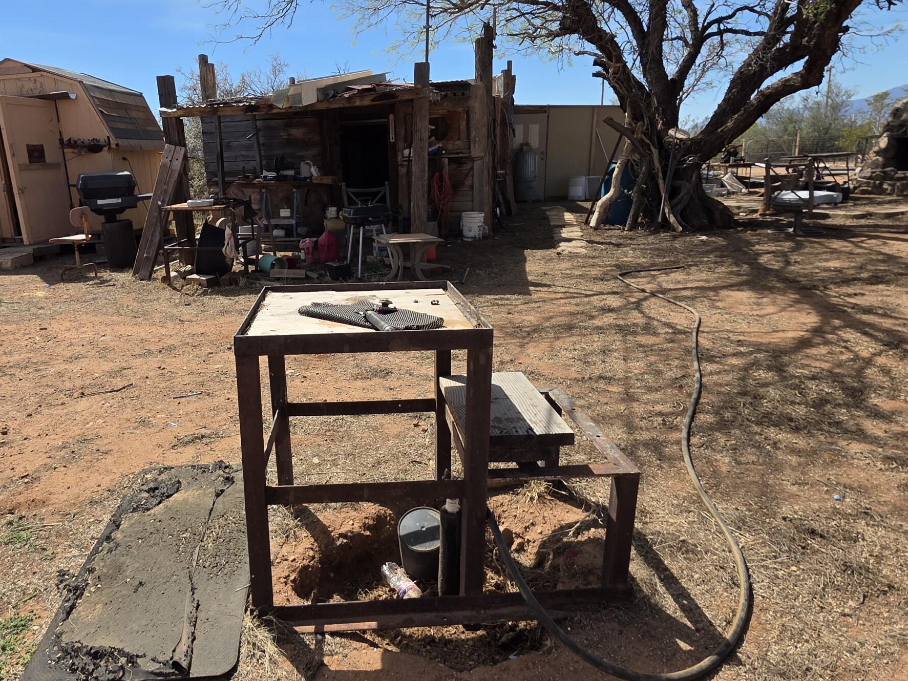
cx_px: 357
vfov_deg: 61.0
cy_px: 313
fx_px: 577
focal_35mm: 22
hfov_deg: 75.4
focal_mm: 2.2
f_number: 1.9
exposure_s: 1/2111
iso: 40
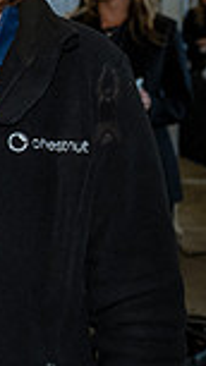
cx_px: -319
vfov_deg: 14.6
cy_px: 122
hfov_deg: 7.6
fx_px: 1428
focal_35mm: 147
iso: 1250
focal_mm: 29
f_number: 4.5
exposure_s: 1/640
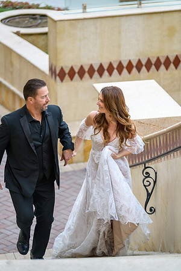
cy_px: 136
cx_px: 90
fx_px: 1131
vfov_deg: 13.7
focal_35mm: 150
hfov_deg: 9.1
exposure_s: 1/2000
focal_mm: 150
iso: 400
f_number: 2.8
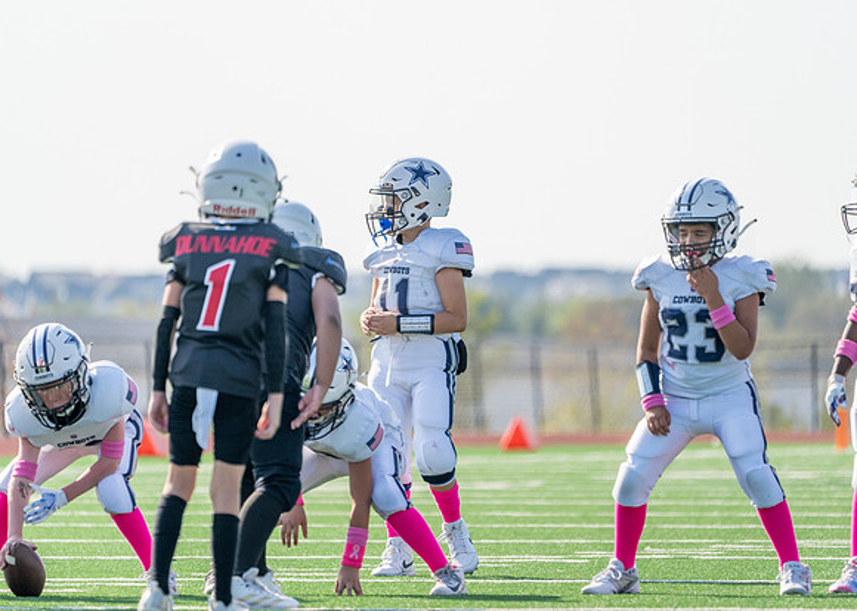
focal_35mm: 419
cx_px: 428
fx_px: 10199
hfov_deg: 4.8
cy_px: 306
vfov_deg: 3.4
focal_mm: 400
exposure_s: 1/1000
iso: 200
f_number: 5.6
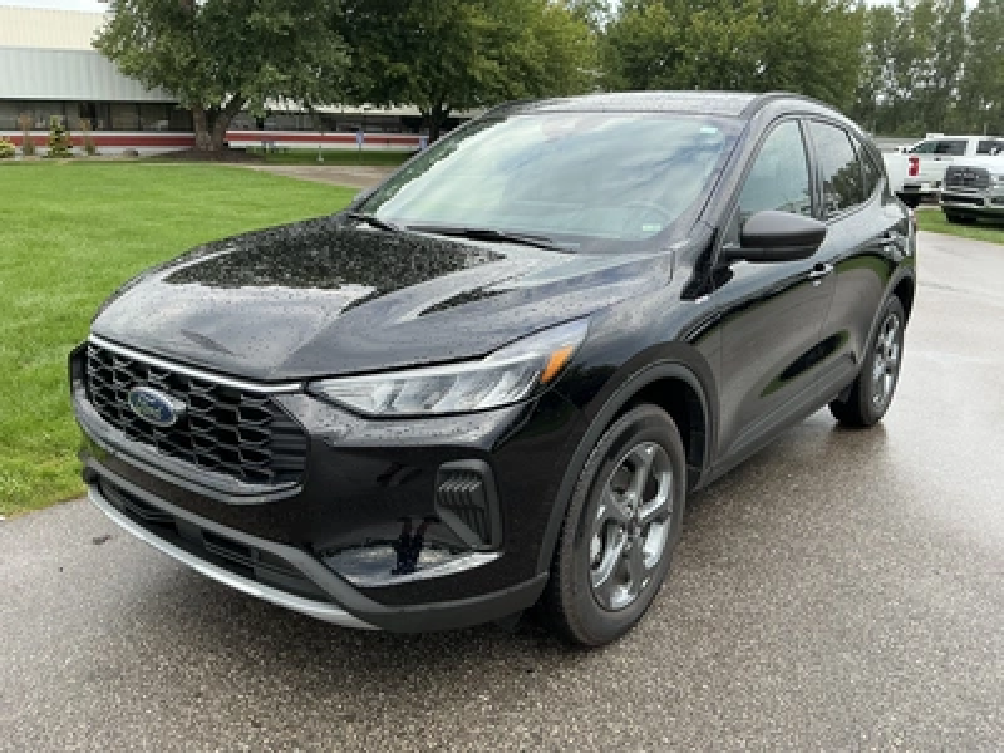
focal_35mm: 28
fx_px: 812
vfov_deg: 49.7
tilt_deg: -15.8
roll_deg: -2.0
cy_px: 376
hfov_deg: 63.4
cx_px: 502
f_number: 1.8
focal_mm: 3
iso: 25
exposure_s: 1/383
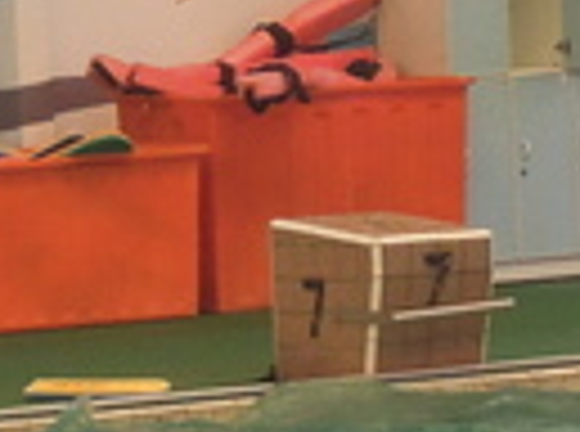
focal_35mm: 463
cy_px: 497
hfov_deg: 4.3
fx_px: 7736
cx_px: 157
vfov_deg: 3.2
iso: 400
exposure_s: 1/30
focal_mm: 15.2
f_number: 5
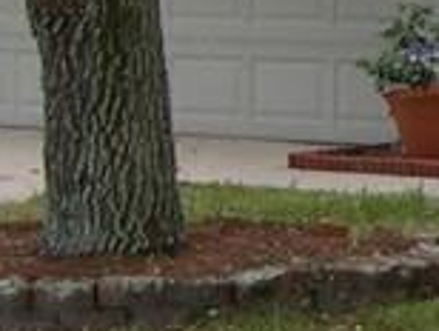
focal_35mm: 252
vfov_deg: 5.9
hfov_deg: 7.4
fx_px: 3201
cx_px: 1040
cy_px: -17
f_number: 2.8
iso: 100
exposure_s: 1/187
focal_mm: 8
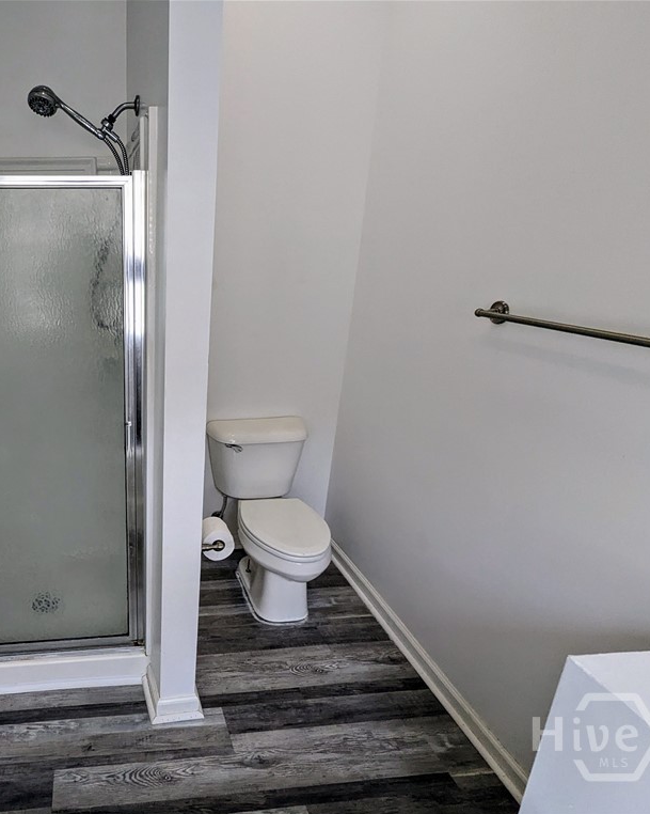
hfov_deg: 60.4
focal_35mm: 21
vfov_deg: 77.7
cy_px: 409
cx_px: 132
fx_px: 505
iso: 276
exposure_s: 1/120
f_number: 2.2
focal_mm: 2.35
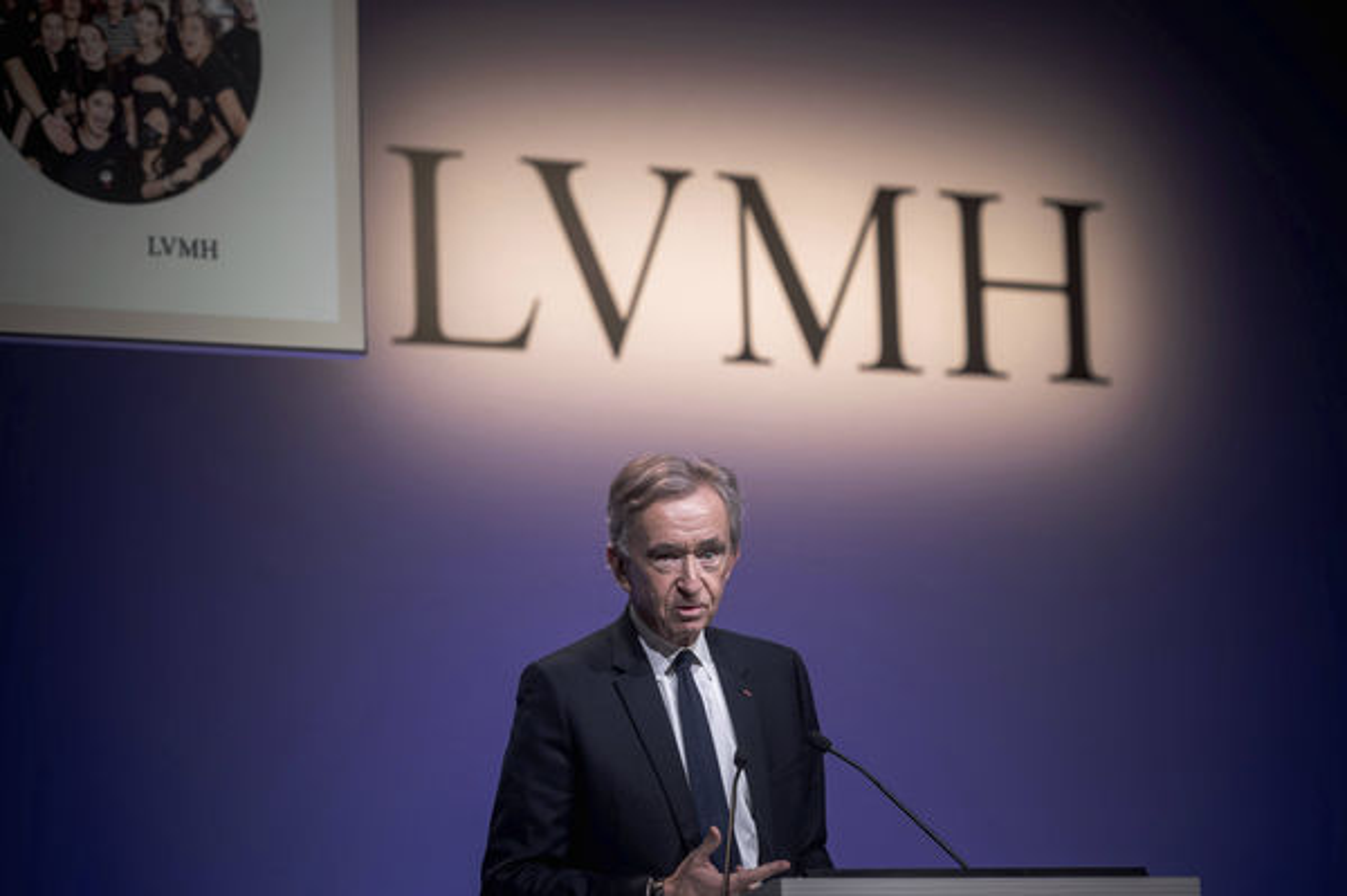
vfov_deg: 10.1
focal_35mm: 135
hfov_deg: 15.2
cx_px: 674
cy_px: 448
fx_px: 5047
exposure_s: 1/250
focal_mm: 135
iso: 500
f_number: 2.8
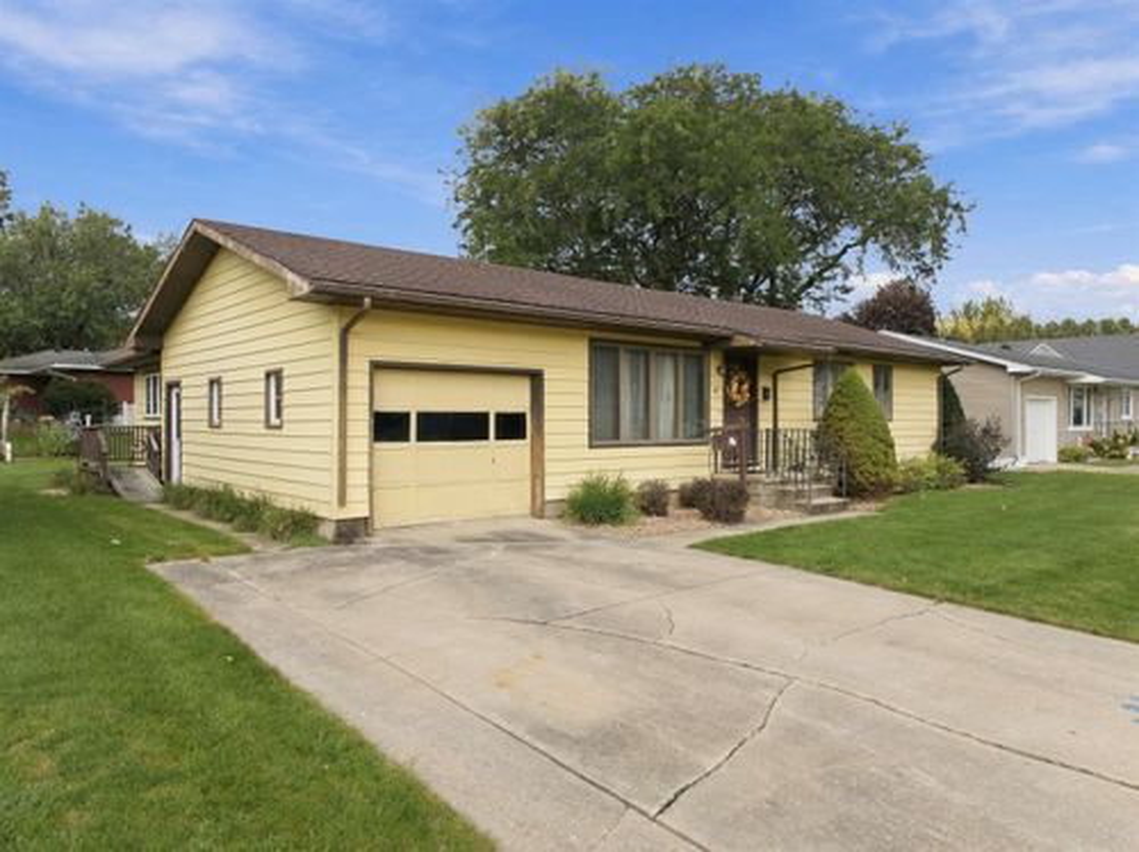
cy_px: 426
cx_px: 570
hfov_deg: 71.6
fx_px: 789
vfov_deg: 56.7
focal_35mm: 24
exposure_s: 1/1000
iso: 100
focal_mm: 12.3
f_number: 2.8
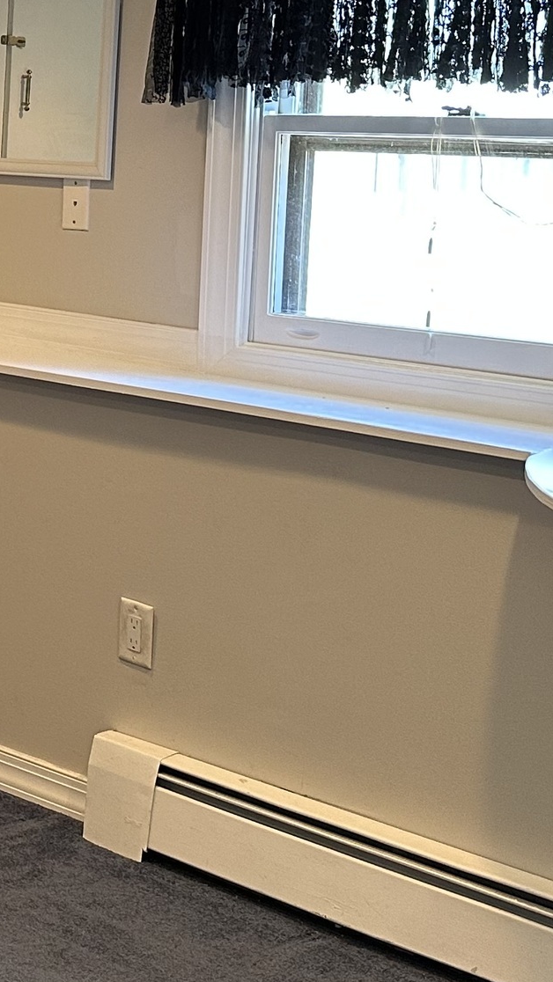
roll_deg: -1.0
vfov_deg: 28.9
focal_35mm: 72
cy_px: 253
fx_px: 1876
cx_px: -348
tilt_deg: -5.3
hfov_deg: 15.1
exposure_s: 1/60
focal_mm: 6.86
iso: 200
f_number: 1.78
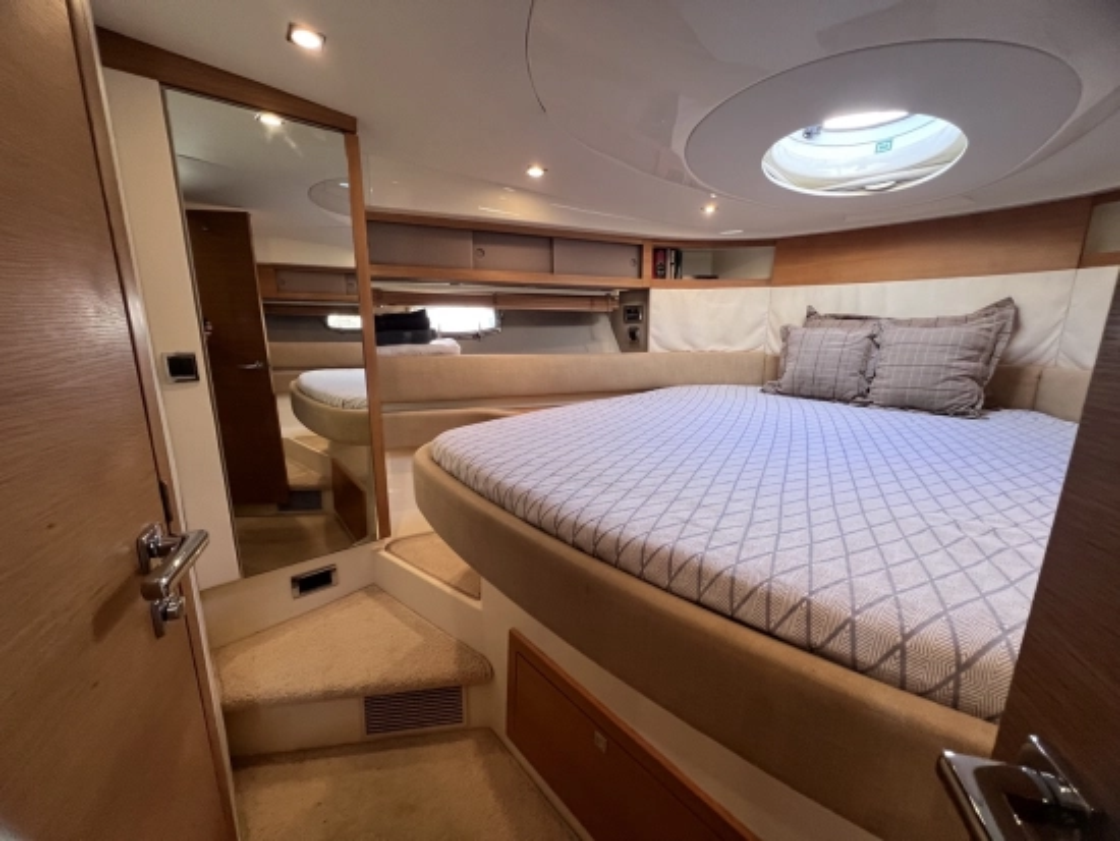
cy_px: 420
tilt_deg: -11.9
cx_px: 560
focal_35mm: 13
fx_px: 421
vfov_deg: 90.0
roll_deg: +1.3
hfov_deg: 106.2
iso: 250
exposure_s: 1/94
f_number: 1.8
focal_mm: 1.57
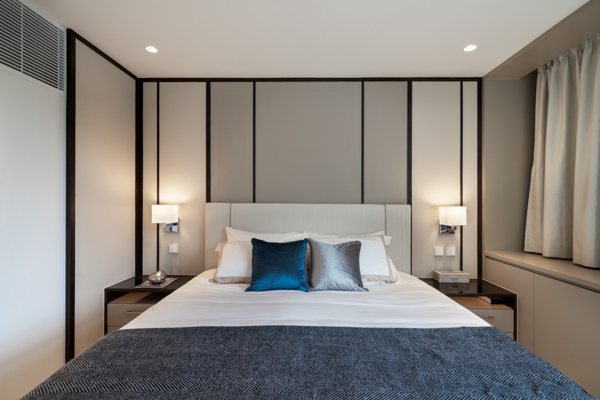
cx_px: 300
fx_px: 283
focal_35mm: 17
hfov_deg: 93.3
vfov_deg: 70.4
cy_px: 200
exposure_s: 1/4
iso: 200
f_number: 13
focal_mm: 17
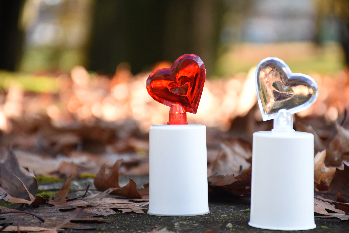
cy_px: 116
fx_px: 1891
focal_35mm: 195
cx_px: 174
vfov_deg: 7.0
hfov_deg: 10.5
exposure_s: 1/160
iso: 640
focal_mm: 130
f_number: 5.6
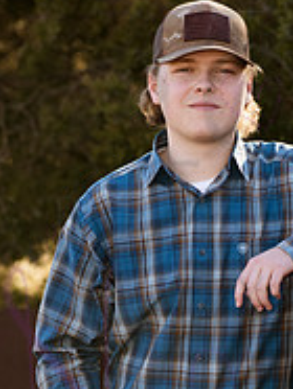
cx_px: 260
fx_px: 2928
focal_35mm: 260
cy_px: 289
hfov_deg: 5.7
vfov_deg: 7.6
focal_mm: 112
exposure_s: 1/1250
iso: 800
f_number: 5
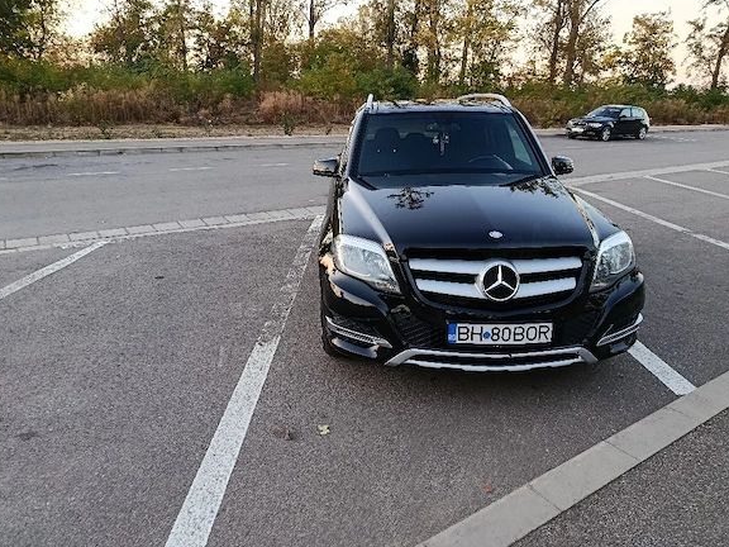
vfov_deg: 54.9
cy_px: 265
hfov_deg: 69.4
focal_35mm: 25
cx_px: 364
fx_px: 526
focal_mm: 5.24
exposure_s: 1/100
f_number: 1.7
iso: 549
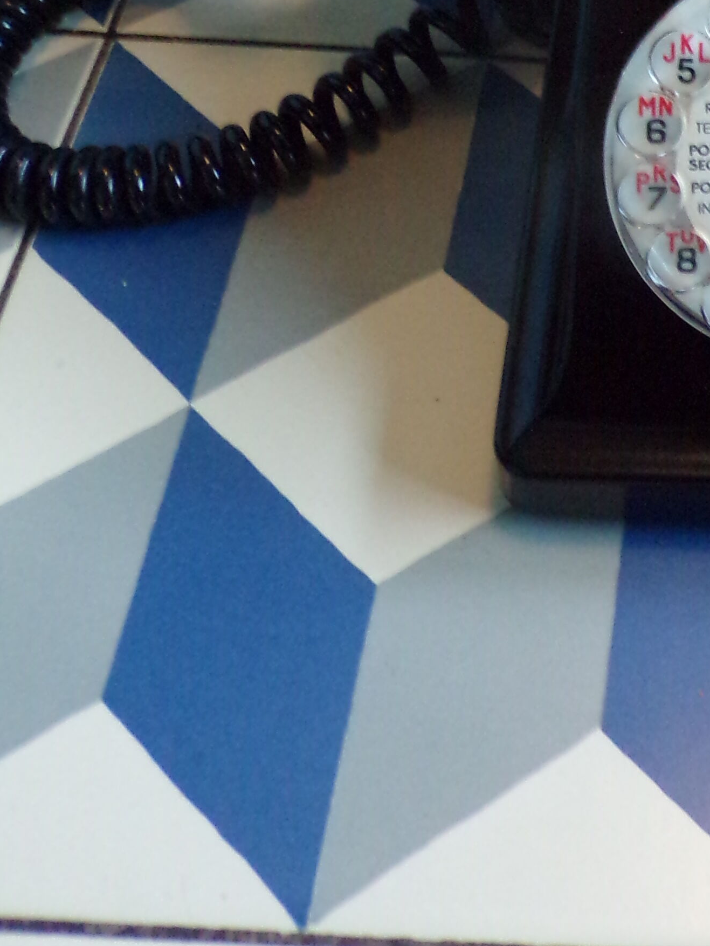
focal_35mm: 63
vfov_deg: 27.9
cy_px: -103
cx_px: 758
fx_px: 1722
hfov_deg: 22.2
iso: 400
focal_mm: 4.3
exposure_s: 1/10
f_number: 3
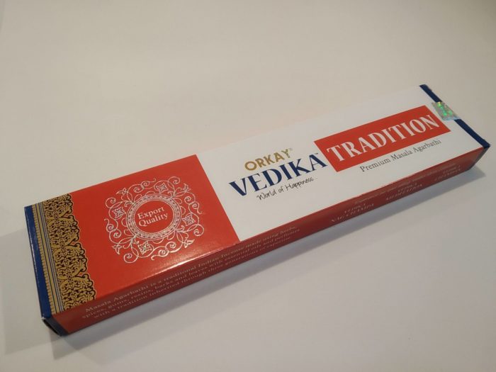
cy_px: 186
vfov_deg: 53.1
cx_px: 248
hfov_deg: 67.3
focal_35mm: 26
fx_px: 373
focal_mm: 3.82
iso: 160
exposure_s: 1/60
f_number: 2.2
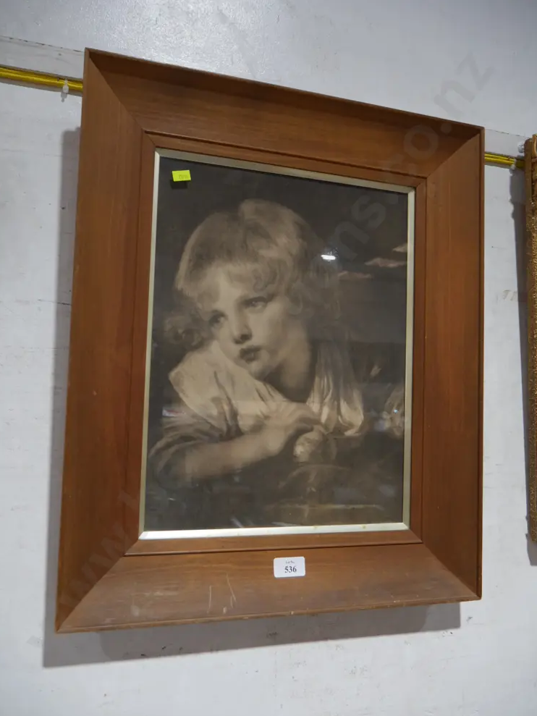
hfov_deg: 48.2
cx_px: 260
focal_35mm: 29
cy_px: 356
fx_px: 600
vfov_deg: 61.7
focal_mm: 14
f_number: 3.5
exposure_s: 1/60
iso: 400
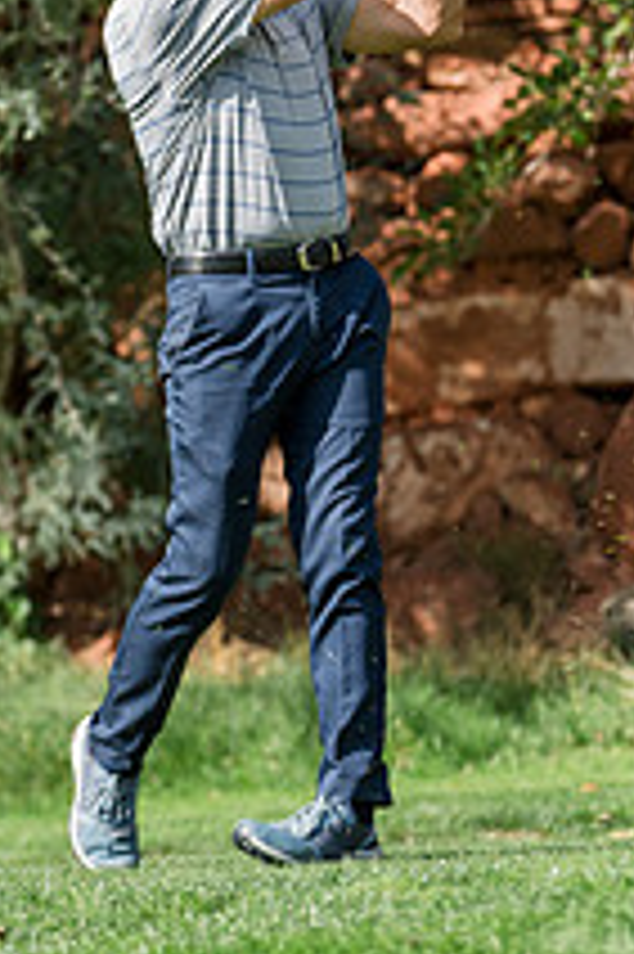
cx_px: 342
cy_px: 212
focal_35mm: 185
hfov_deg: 7.4
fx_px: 4895
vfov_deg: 11.1
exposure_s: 1/2000
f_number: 2.8
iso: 250
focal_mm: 87
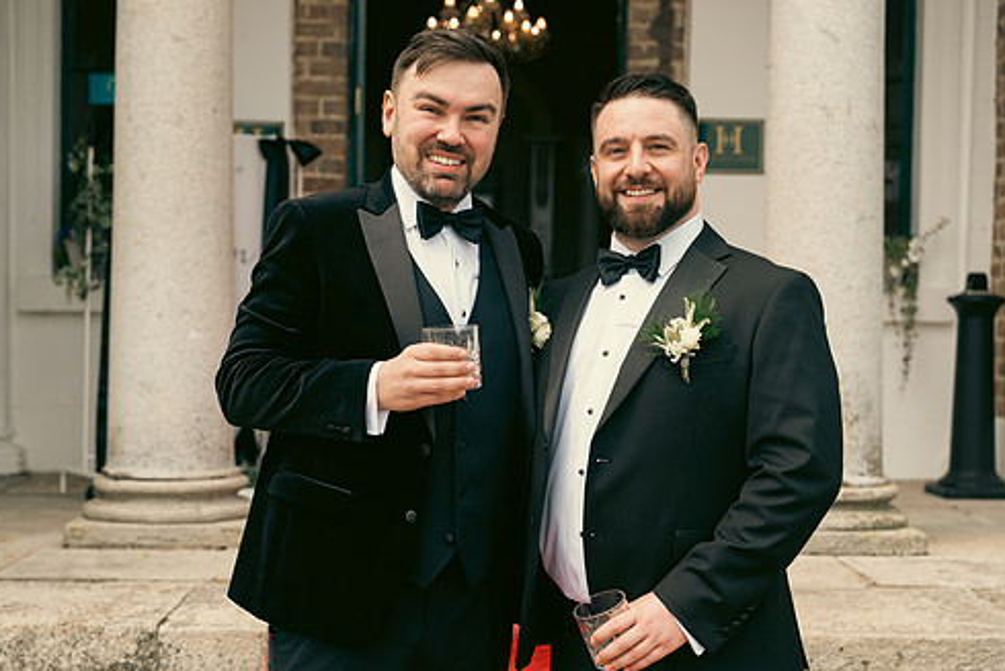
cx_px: 470
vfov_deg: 23.4
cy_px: 381
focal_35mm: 58
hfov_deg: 34.5
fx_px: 1620
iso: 200
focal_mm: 49
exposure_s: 1/1250
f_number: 3.5
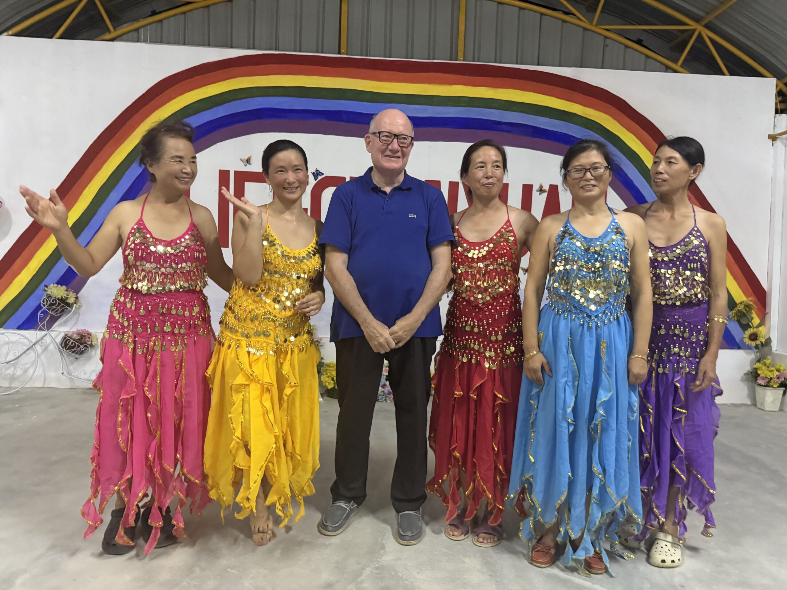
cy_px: 295
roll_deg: -2.8
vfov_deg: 56.8
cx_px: 394
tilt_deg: -2.7
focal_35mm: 24
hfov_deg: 71.6
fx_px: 546
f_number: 1.78
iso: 1000
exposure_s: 1/35
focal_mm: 6.76
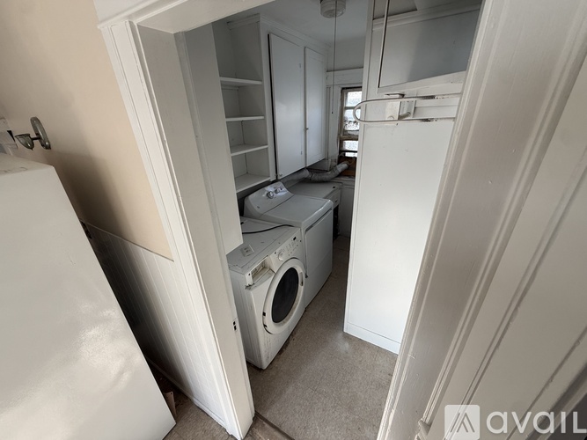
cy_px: 220
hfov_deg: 102.1
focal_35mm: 14
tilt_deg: -24.9
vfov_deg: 85.7
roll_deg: +2.3
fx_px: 237
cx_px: 294
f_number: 2.2
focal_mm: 2.22
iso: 80
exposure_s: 1/99
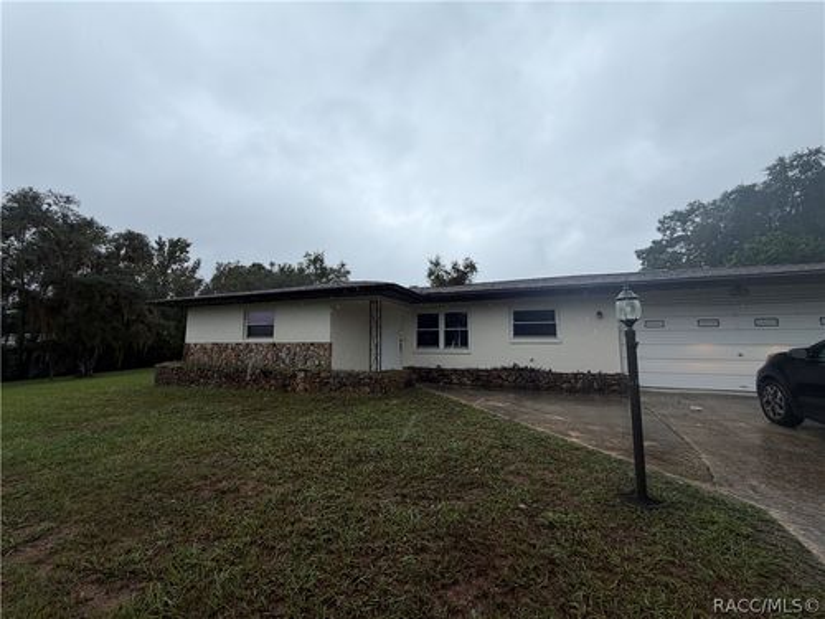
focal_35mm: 14
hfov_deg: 102.1
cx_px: 412
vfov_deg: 85.7
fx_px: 334
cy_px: 310
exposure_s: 1/770
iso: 40
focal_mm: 2.22
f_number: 2.2
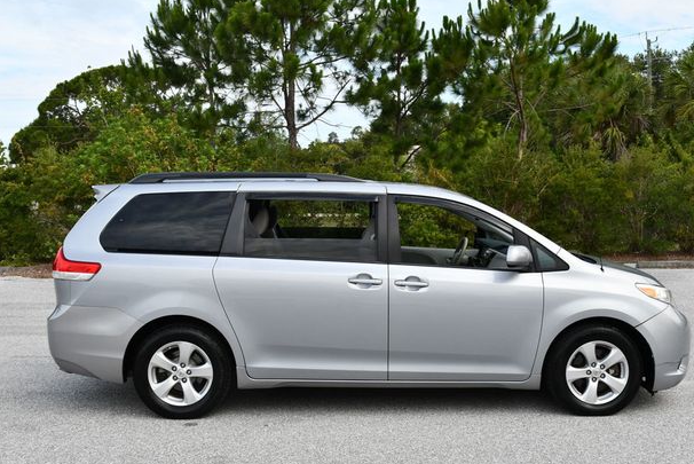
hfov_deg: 50.6
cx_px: 364
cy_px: 239
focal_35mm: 38
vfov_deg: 35.1
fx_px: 733
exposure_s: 1/250
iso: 200
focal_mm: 18
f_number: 8
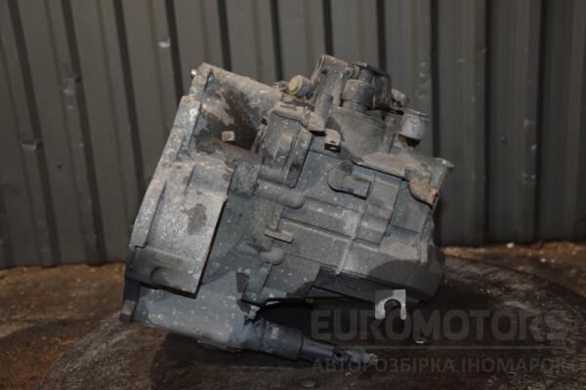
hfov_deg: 46.4
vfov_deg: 31.9
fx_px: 684
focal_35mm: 42
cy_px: 195
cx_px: 293
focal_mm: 28
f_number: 5
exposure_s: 1/60
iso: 800
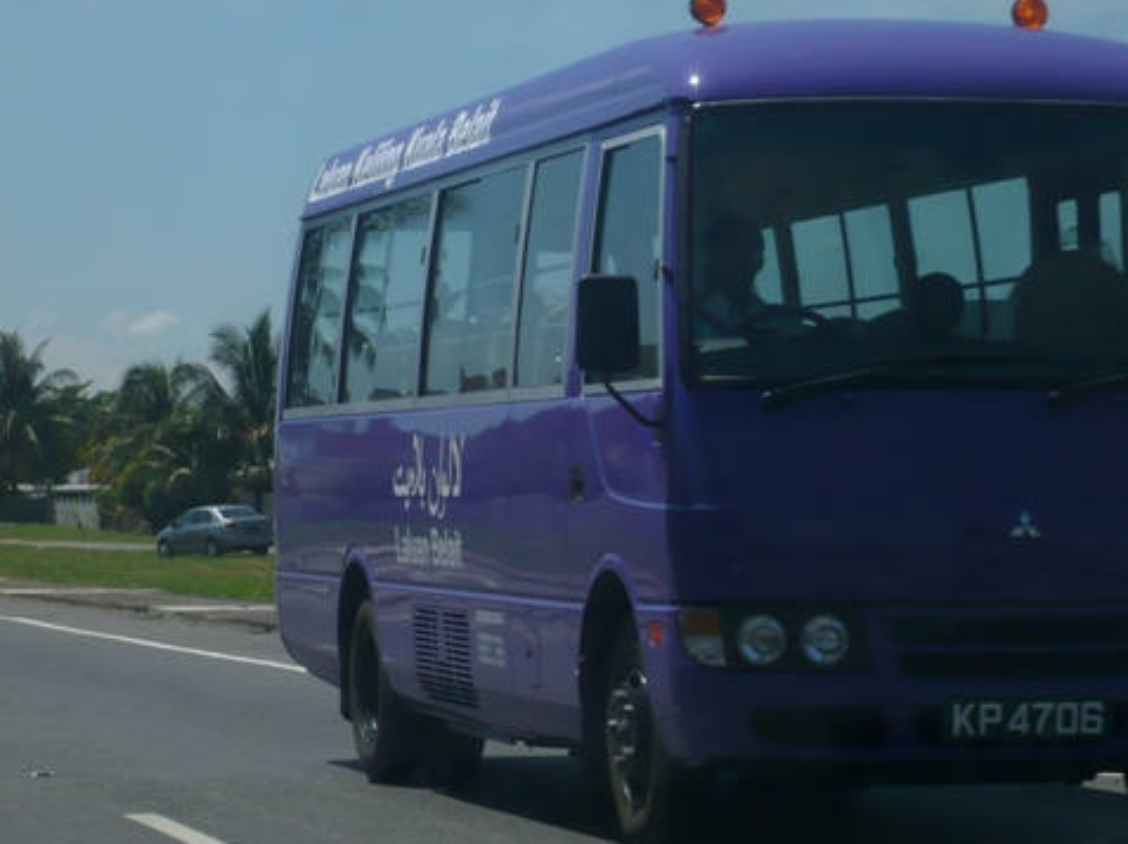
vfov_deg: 10.5
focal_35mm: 141
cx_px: 662
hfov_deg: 14.0
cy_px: 345
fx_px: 4591
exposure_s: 1/800
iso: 100
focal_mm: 17.4
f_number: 5
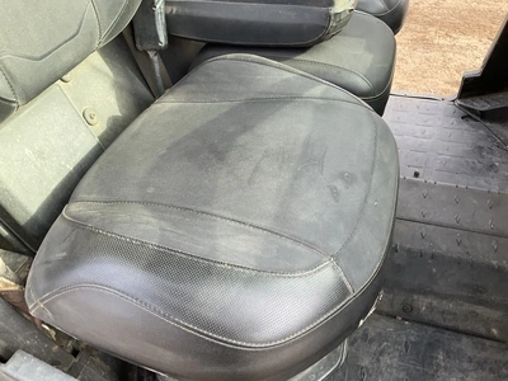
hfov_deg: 61.7
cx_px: 254
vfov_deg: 48.2
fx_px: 426
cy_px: 190
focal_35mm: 29
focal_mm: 3
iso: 20
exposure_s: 1/122
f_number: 1.8
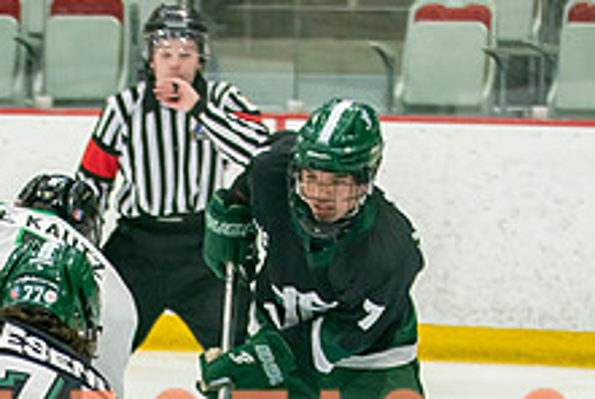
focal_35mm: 375
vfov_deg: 3.7
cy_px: 559
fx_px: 6206
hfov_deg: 5.5
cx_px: 139
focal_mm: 70
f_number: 3.2
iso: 800
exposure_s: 1/640
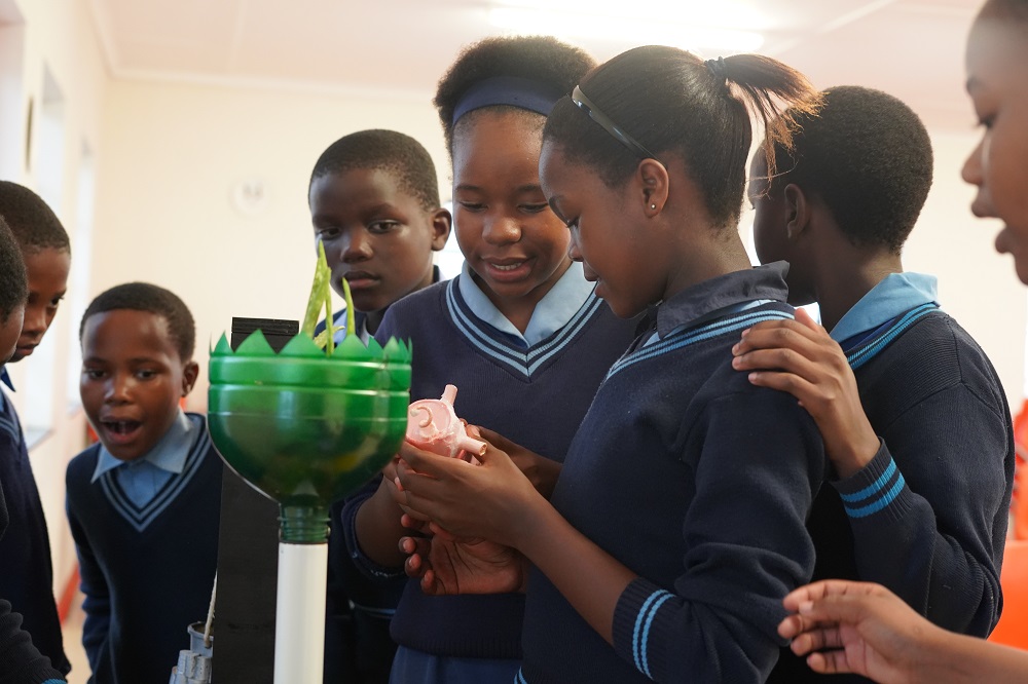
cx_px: 514
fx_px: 1427
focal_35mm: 50
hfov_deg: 39.6
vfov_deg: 27.0
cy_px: 342
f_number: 4
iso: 5000
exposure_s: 1/160
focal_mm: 50
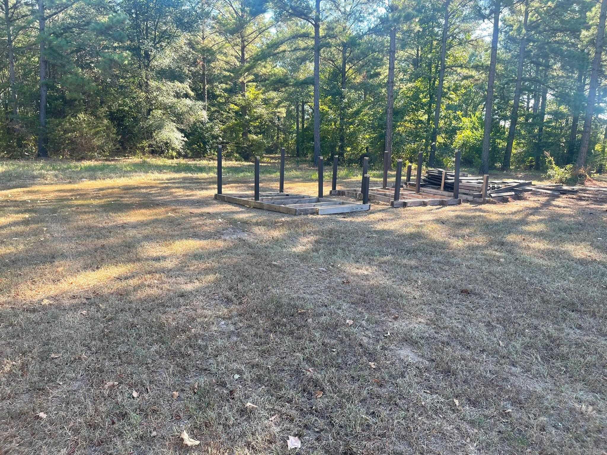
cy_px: 228
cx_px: 304
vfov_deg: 54.9
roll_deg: -0.9
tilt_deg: -12.0
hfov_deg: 69.4
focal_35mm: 25
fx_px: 438
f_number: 1.6
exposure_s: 1/262
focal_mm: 5.1
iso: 32
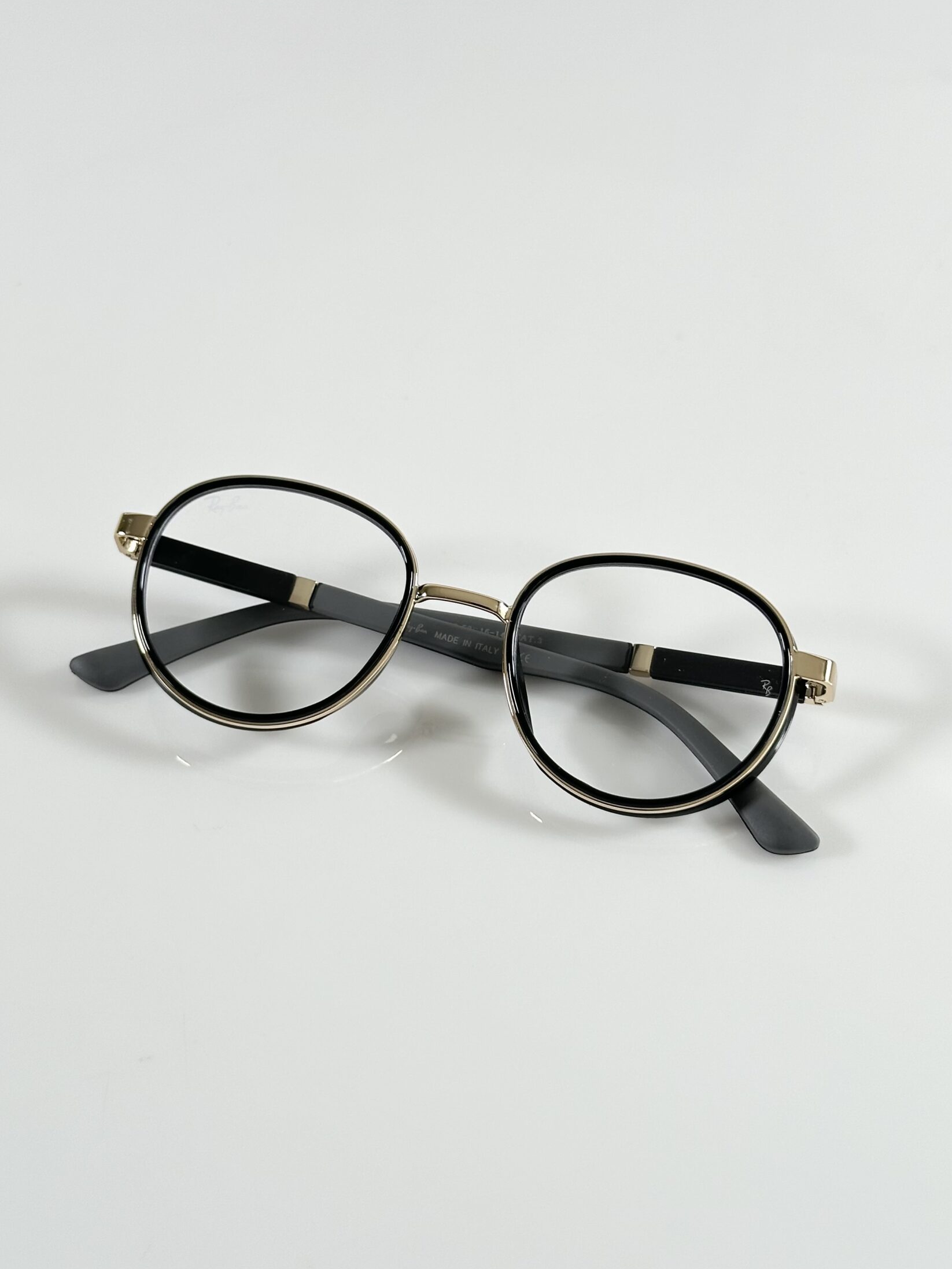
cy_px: 634
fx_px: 2053
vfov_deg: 34.3
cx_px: 463
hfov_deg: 26.1
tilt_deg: -49.4
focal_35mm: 56
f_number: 1.78
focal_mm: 6.86
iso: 64
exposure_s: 1/100
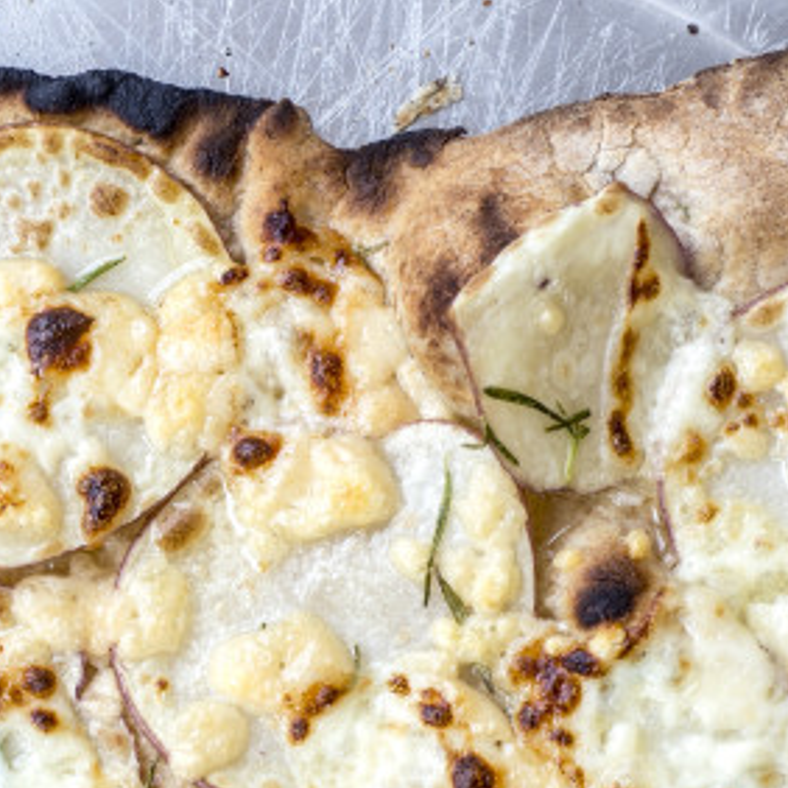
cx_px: -126
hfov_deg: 9.3
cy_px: 564
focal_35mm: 185
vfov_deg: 9.4
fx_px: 4765
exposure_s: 1/60
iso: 400
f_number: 5.6
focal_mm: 60
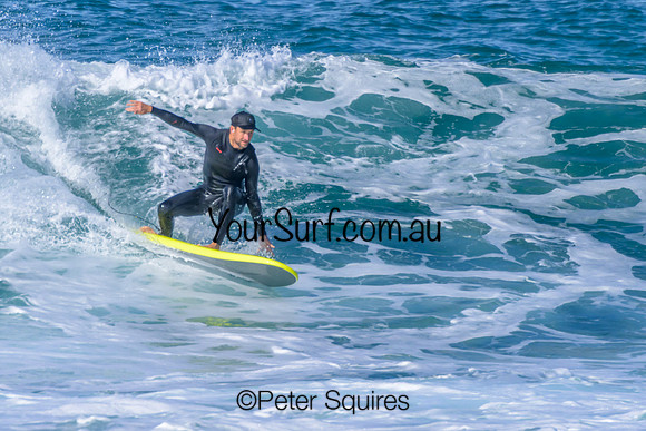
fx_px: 19659
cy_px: 192
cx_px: 349
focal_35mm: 1095
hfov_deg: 1.9
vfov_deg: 1.3
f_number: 11
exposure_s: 1/2500
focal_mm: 800
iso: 1000
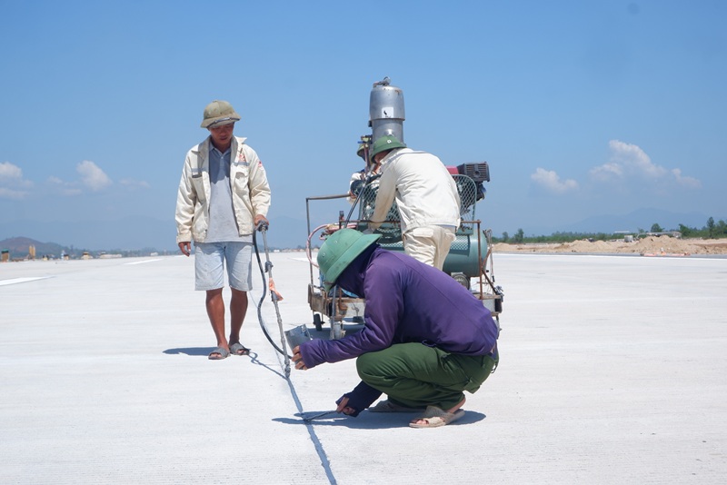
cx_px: 364
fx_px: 1192
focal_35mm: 59
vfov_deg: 23.0
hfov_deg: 33.9
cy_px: 242
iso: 200
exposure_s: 1/400
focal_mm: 39.6
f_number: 10
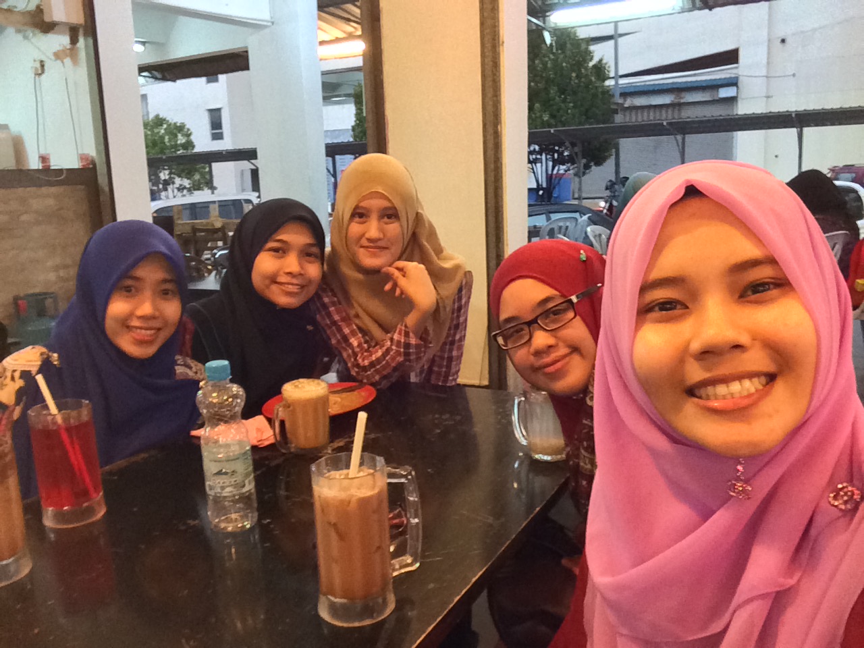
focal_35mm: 31
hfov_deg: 58.4
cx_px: 432
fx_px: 774
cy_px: 324
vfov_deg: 45.4
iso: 400
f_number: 2.4
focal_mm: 2.15
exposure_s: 1/20
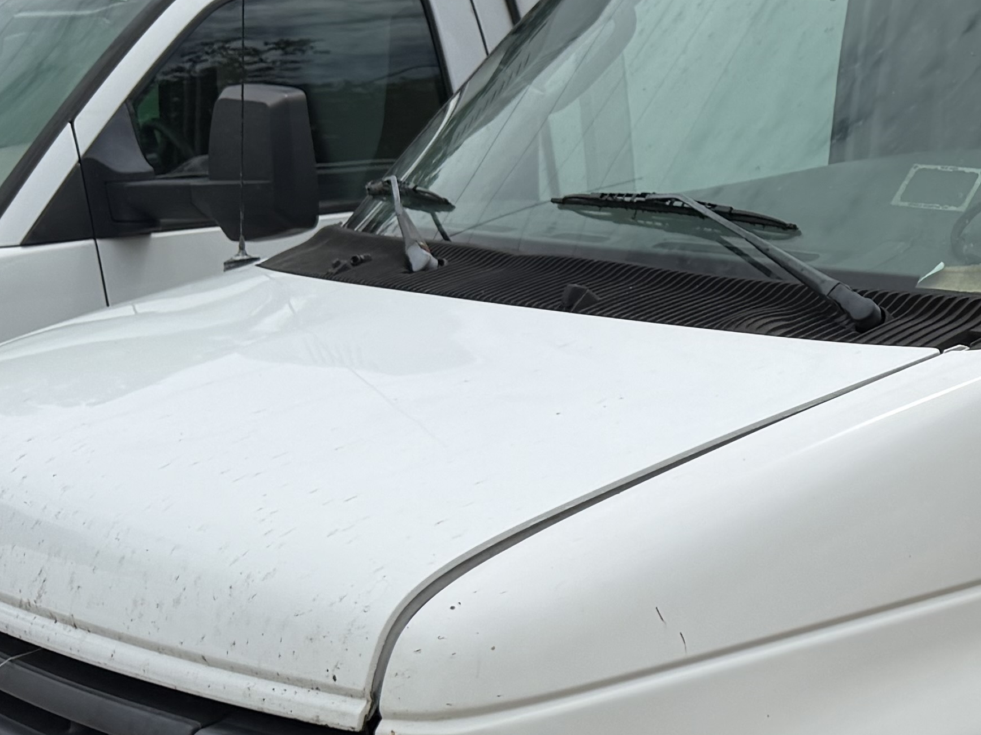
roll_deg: +0.9
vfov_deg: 18.7
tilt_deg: -7.9
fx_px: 2239
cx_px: 1148
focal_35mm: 79
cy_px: 407
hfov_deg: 22.9
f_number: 1.78
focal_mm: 6.76
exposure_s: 1/6711
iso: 80
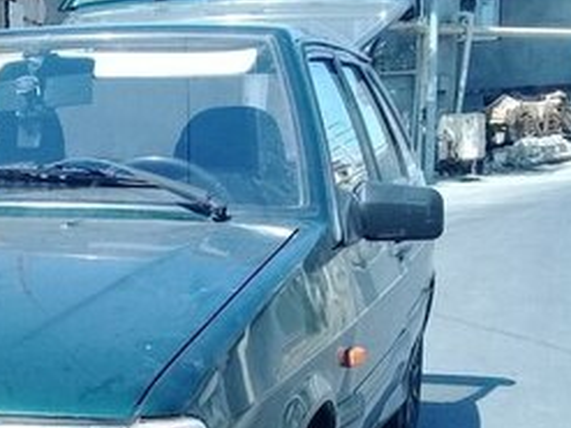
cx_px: -157
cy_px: 459
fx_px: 1368
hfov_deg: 21.5
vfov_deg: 17.2
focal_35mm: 83
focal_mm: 3.3
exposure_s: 1/572
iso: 64
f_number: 2.2
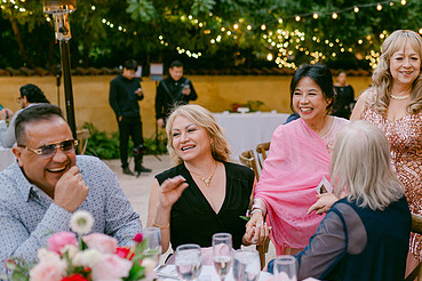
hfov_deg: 35.8
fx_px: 645
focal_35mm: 55
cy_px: 130
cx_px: 292
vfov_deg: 24.6
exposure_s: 1/160
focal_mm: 35
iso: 1250
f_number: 2
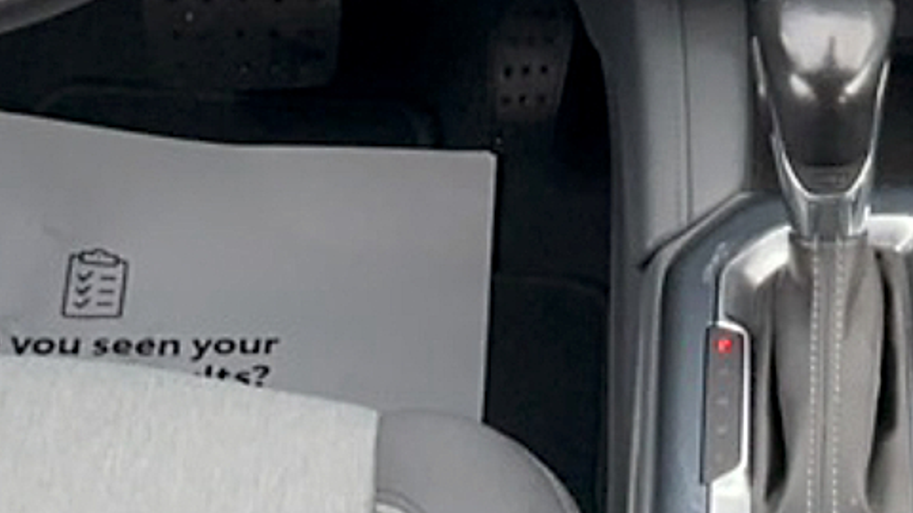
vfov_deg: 10.5
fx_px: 2639
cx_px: 883
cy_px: -395
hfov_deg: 19.2
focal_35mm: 109
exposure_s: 1/120
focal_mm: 3
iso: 32
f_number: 1.8
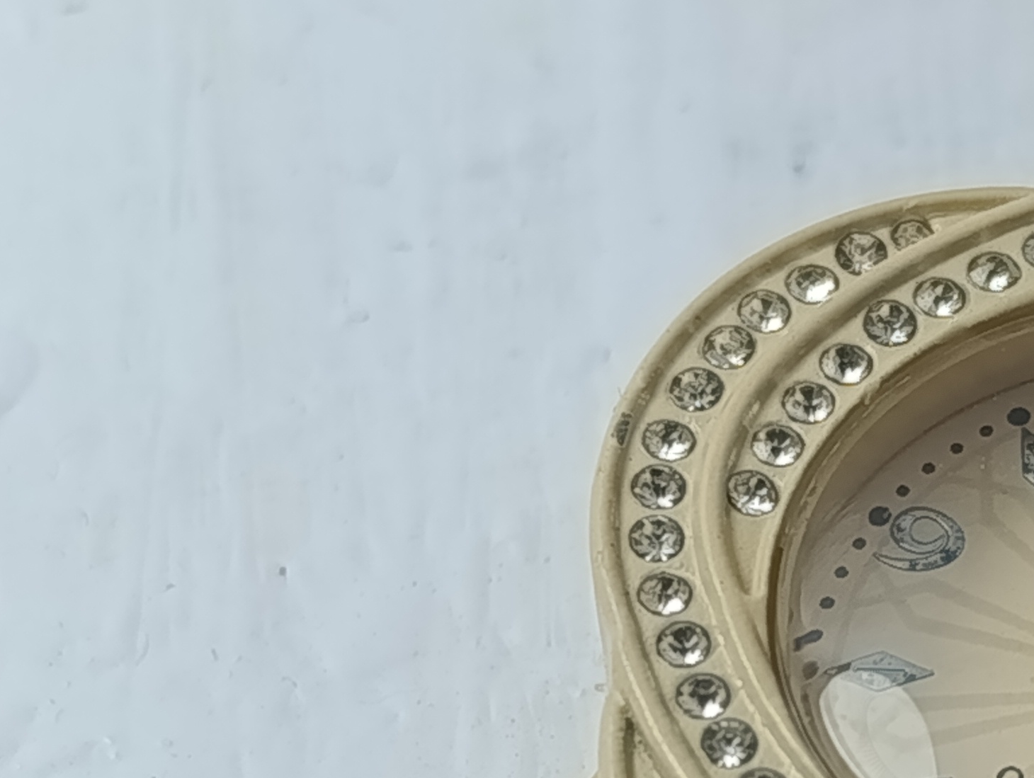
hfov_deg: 15.8
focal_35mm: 123
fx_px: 3679
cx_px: 959
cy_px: 619
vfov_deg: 12.0
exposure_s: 1/289
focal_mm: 6.14
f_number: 1.6
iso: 50
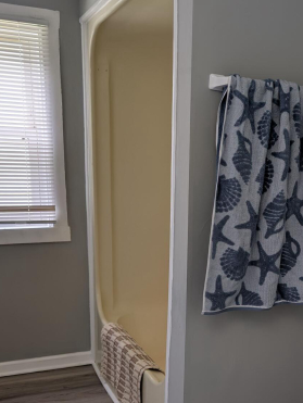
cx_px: 216
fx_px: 501
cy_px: 303
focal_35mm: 43
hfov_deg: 33.2
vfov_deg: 42.4
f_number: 1.68
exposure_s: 1/60
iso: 25
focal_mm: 6.9
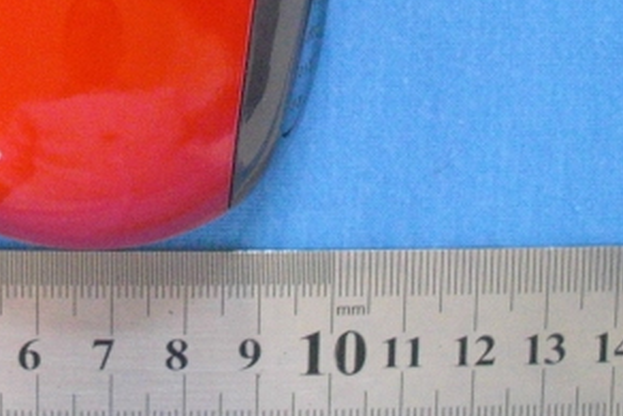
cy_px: -58
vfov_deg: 16.1
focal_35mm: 82
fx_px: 1420
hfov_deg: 24.3
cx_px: 105
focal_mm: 6.3
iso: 800
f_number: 2.8
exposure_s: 1/40
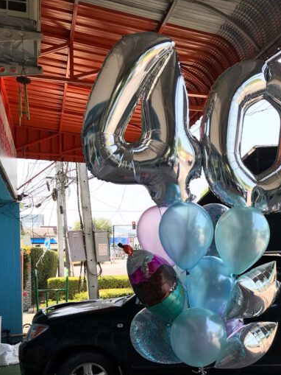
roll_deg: +0.8
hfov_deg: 32.3
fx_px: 476
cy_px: 267
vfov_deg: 42.0
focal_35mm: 44
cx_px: 207
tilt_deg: -0.8
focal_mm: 3.99
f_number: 1.8
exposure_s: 1/481
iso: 20
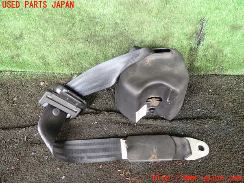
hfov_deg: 60.0
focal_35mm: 30
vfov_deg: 46.8
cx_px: 122
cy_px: 92
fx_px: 211
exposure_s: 1/50
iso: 200
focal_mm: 5.4
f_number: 2.3
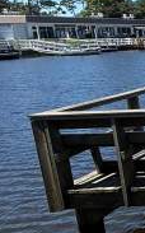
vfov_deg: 31.5
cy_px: 107
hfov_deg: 11.9
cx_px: 418
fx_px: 412
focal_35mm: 65
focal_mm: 2.22
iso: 50
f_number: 2.2
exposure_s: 1/1698
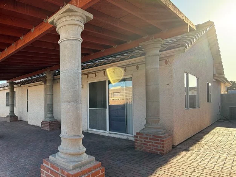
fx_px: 157
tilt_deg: +0.4
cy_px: 103
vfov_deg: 58.5
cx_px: 48
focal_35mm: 23
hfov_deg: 67.1
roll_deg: +0.7
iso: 64
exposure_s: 1/381
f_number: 2.2
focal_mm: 2.22
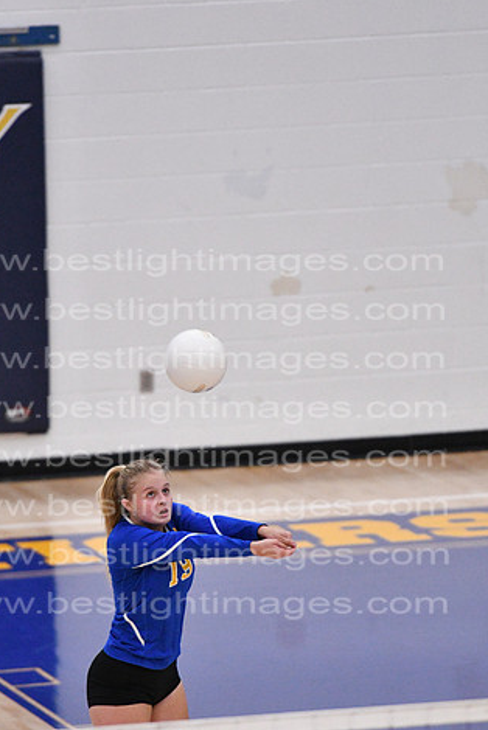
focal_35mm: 370
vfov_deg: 5.6
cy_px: 435
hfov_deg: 3.7
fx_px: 7512
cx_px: 193
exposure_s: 1/1250
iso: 6400
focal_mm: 200
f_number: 3.2
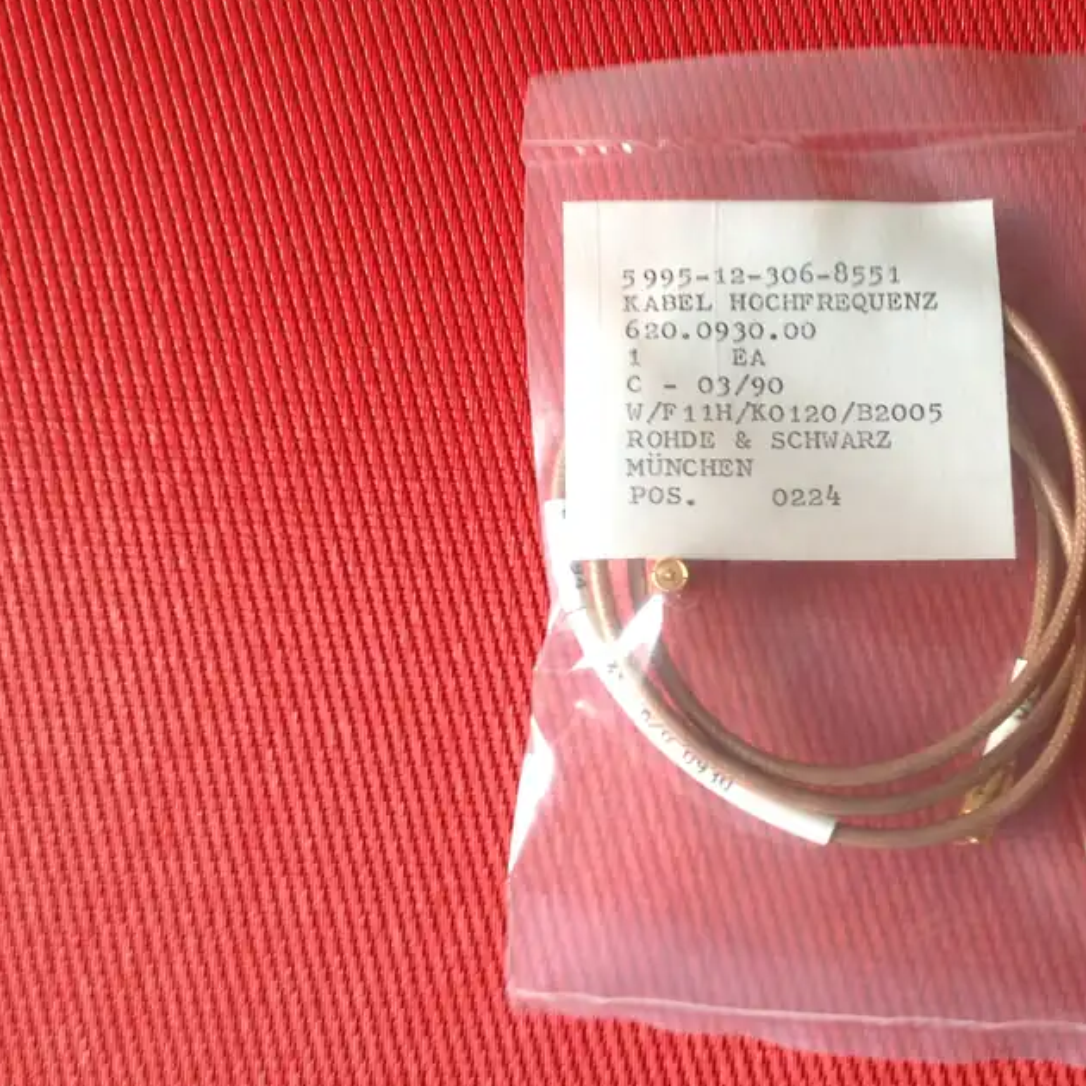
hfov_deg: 34.5
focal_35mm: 49
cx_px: 662
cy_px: 500
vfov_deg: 34.7
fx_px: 1739
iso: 64
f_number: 2.4
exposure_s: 1/30
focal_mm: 4.28
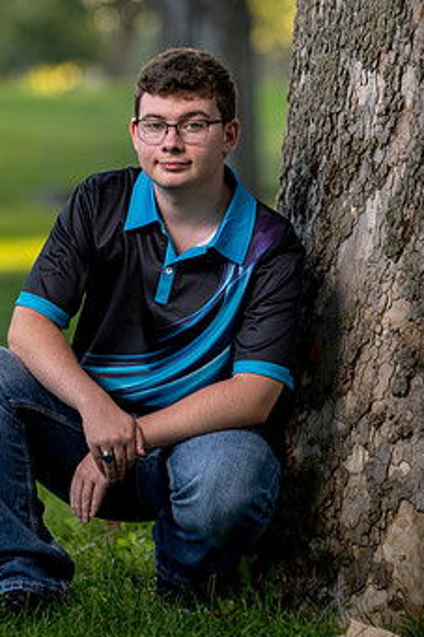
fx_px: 3501
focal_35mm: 198
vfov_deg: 10.4
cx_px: 151
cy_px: 280
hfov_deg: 6.9
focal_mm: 150
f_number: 3.2
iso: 200
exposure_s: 1/250
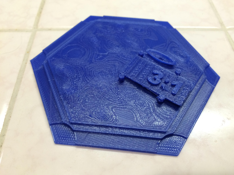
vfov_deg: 48.2
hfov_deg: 61.7
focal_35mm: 29
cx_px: 117
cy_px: 88
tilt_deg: -53.5
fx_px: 196
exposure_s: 1/30
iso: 100
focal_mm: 4.15
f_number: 2.2
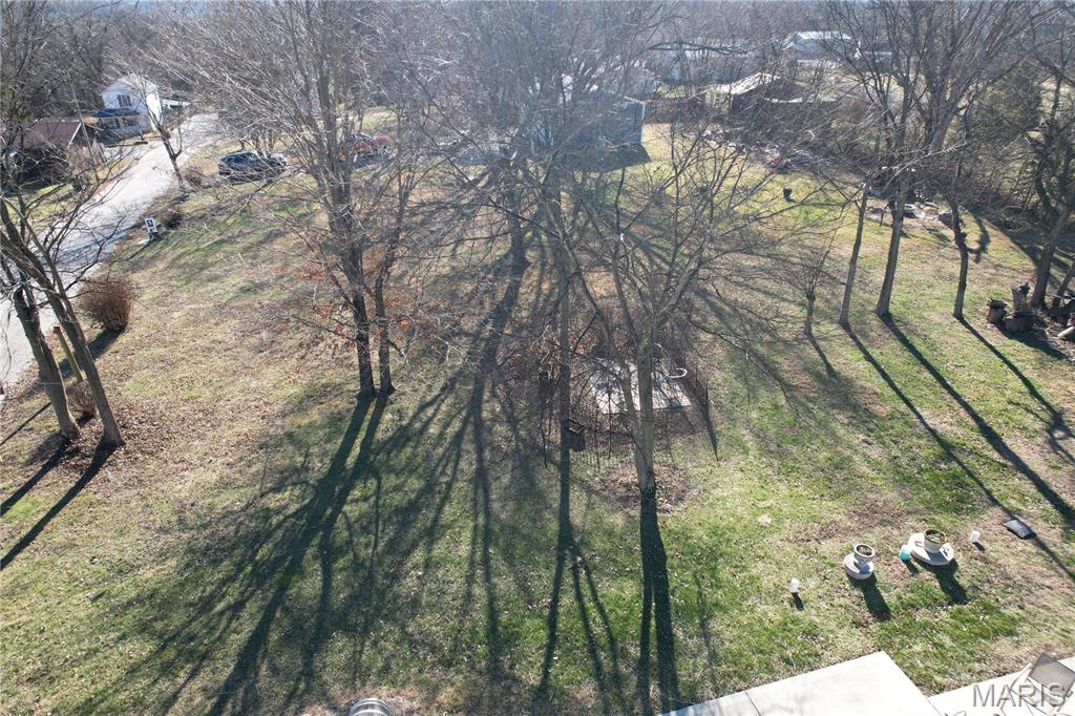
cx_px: 538
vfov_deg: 57.2
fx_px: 657
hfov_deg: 78.6
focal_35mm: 22
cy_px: 358
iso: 100
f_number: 2.8
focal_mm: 8.38
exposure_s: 1/350
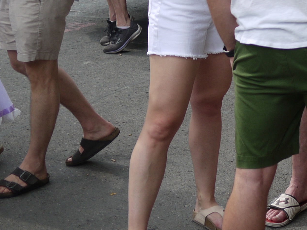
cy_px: -89
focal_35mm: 127
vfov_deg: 11.3
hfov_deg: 14.3
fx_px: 1126
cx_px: 486
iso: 100
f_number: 1.8
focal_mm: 20
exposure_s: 1/1000
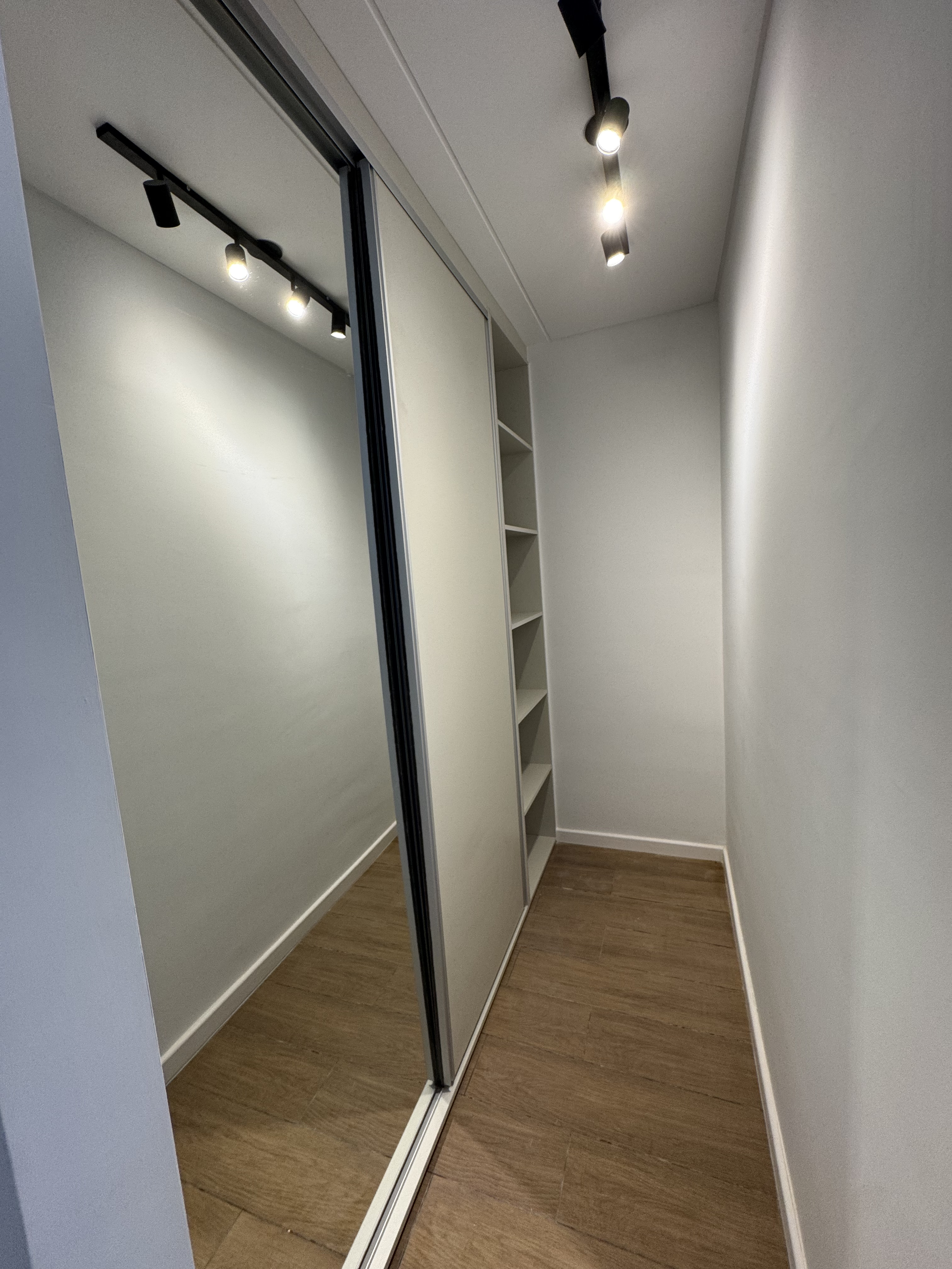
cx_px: 476
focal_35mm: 14
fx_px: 513
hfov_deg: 85.7
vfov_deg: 102.1
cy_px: 634
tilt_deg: -6.6
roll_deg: +4.8
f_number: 2.2
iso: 100
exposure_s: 1/100
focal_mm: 2.22
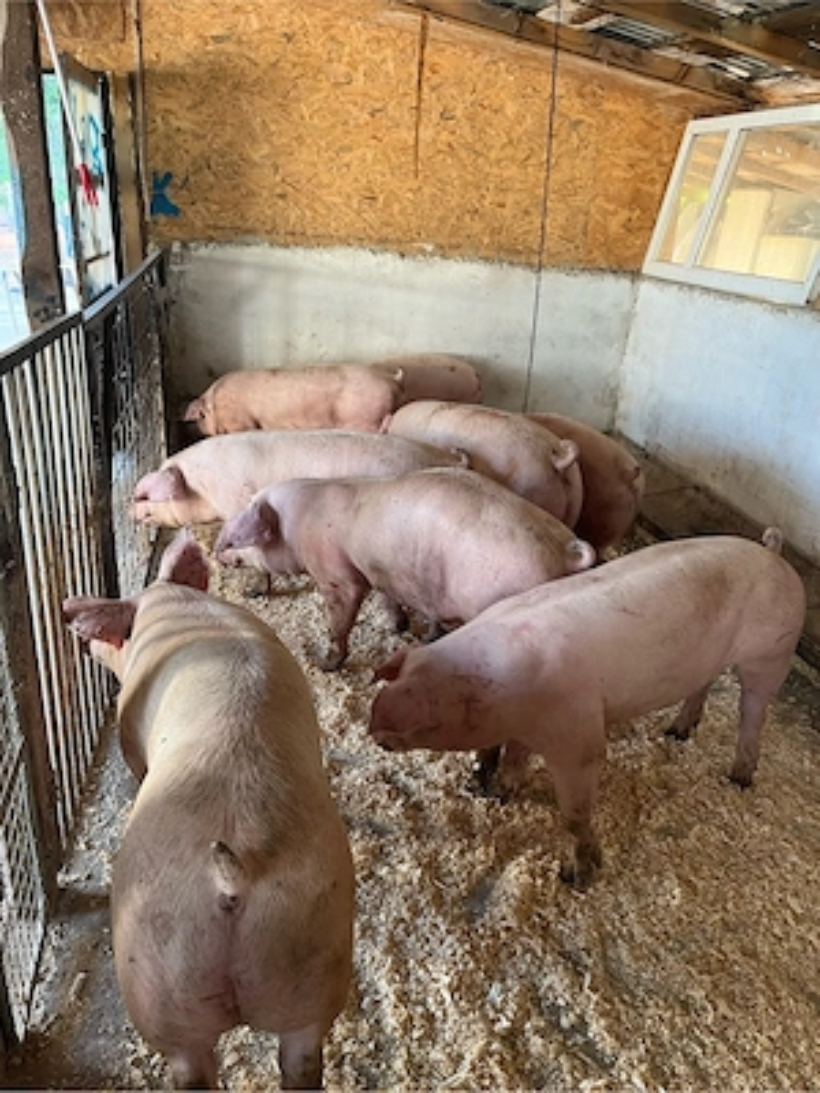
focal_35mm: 26
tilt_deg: -20.2
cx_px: 410
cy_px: 546
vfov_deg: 67.3
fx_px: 821
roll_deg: -0.8
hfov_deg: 53.1
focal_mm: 5.1
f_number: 1.6
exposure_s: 1/72
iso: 125
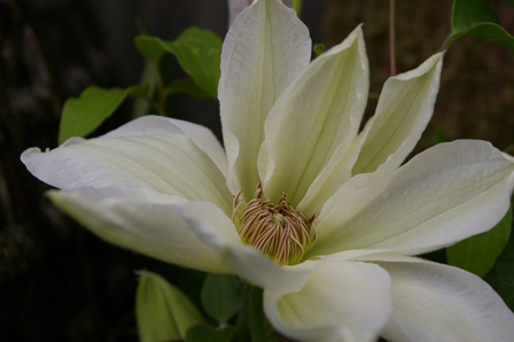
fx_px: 920
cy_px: 171
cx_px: 257
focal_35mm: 64
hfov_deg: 31.2
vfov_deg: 21.0
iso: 200
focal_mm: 43
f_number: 8
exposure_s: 1/350
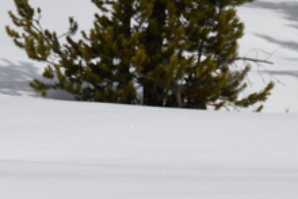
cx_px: -64
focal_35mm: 2287
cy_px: 232
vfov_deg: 0.6
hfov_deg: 0.9
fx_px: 18943
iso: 200
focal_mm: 600
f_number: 11
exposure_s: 1/1250
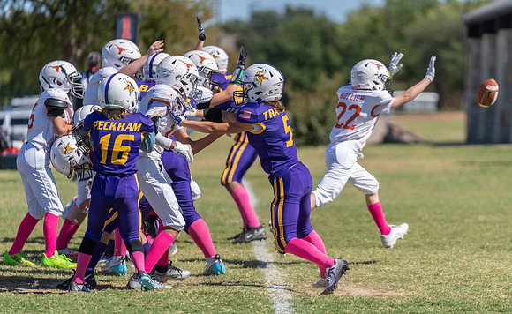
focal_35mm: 267
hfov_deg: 7.9
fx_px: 3702
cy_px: 149
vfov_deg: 4.9
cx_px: 298
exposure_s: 1/2000
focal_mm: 200
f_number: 2.8
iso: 100
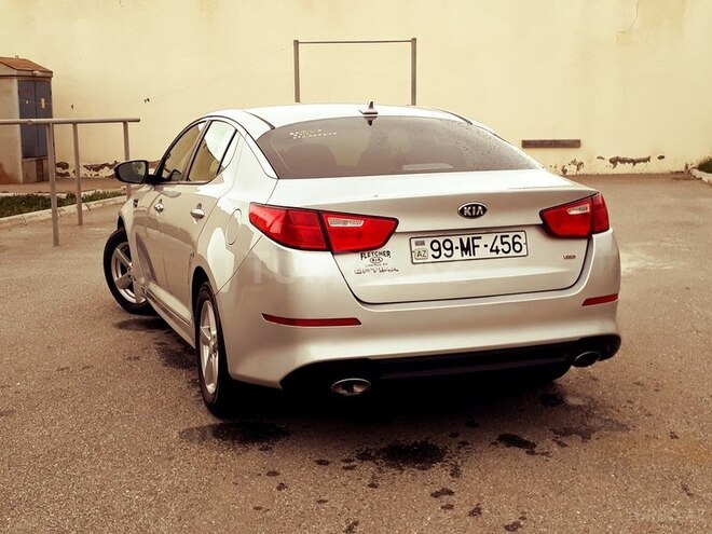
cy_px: 267
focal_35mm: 27
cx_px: 356
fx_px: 555
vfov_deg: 51.4
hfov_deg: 65.3
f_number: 1.9
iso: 40
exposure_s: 1/168
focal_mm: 3.6
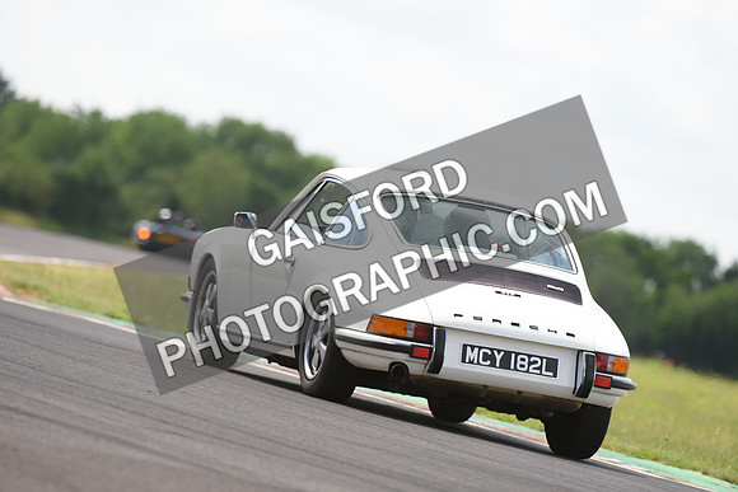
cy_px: 246
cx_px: 369
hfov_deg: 5.7
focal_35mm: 360
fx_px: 7381
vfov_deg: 3.8
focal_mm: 360
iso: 1250
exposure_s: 1/1000
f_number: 5.6
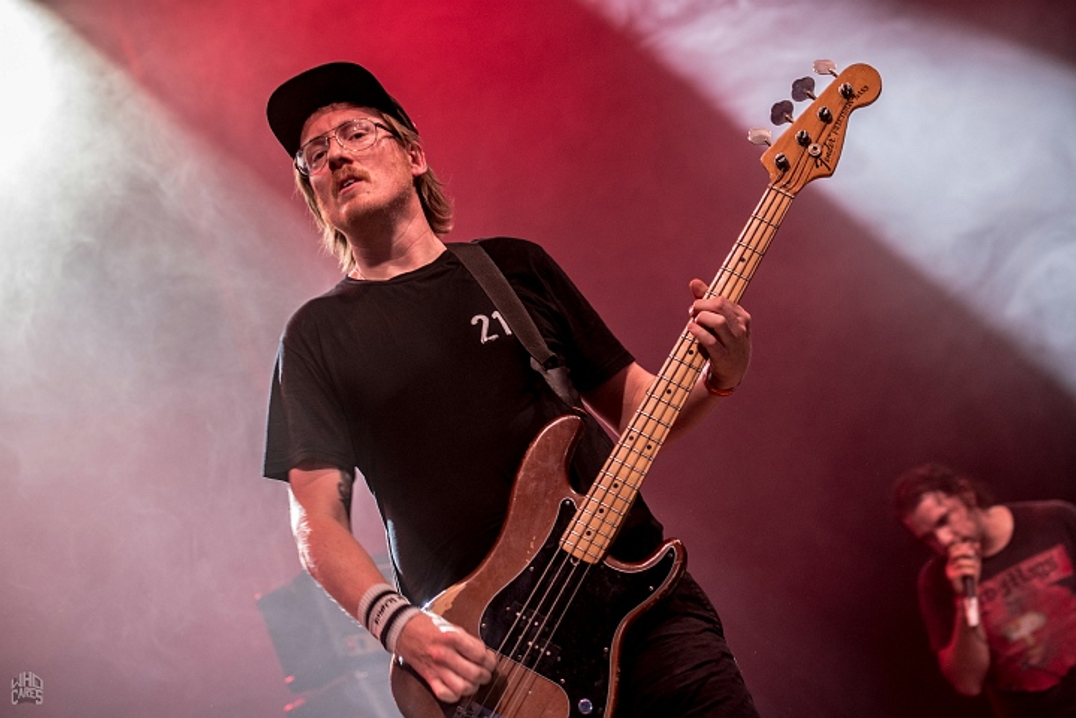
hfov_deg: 19.5
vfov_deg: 13.0
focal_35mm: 105
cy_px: 359
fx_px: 3138
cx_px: 538
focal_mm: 70
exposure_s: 1/125
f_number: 3.2
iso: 640
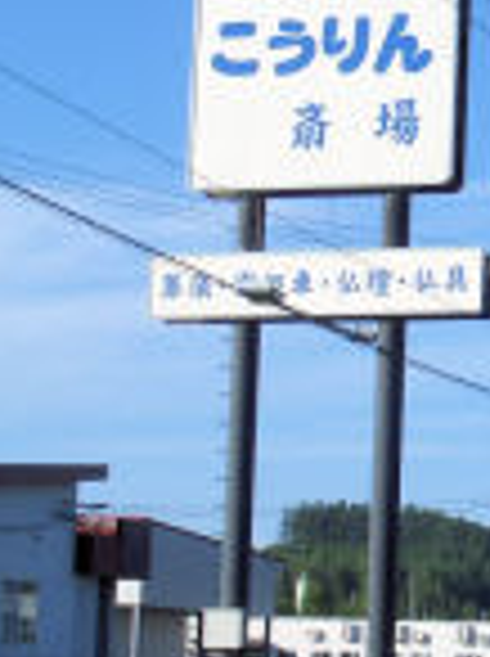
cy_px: 428
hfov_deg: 11.3
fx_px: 2442
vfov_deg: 15.3
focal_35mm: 129
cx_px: 494
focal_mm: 8.2
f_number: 5
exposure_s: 1/500
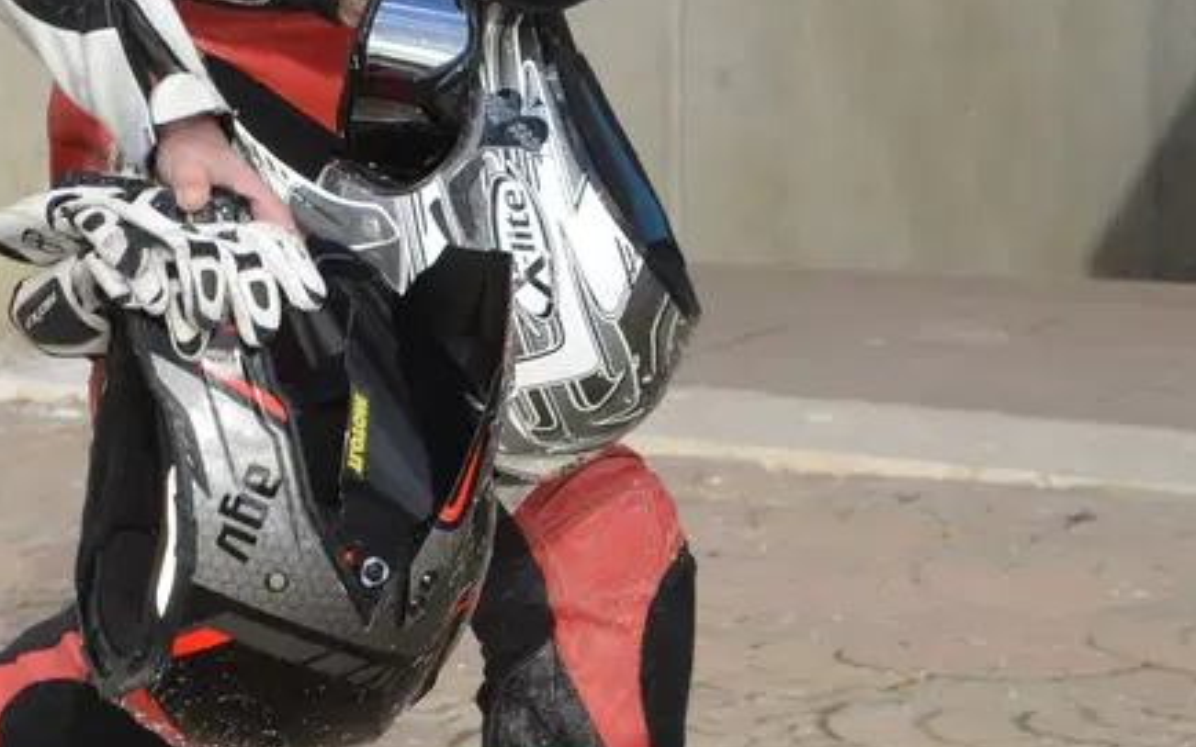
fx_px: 10311
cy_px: -200
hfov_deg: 6.6
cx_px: -226
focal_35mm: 316
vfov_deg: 4.1
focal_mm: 75
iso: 400
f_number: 8
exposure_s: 1/250
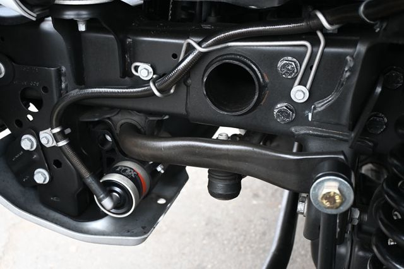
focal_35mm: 39
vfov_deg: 34.2
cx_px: 202
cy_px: 134
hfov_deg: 49.6
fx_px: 437
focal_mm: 26
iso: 1000
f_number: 4.5
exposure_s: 1/125
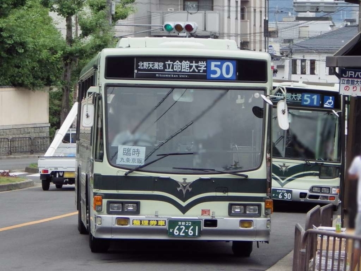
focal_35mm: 133
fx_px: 1387
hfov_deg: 14.8
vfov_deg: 11.1
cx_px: 180
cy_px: 136
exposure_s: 1/400
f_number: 5
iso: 200
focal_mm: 23.8
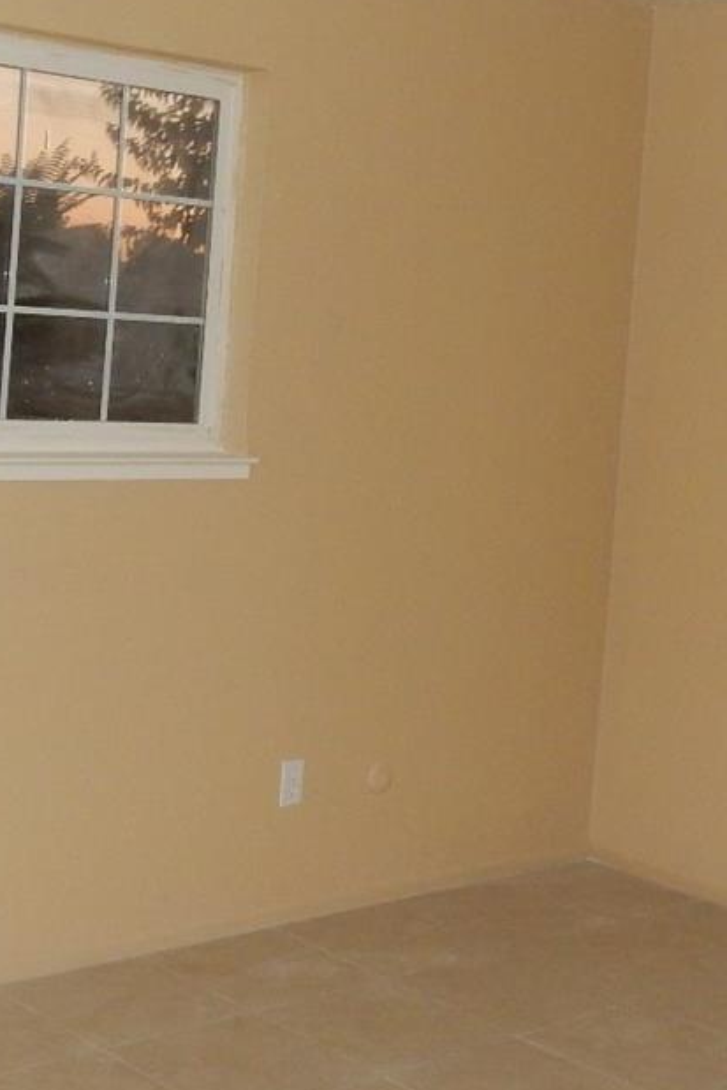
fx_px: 1907
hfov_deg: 21.6
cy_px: 345
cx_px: 315
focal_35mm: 63
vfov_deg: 31.6
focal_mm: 4.5
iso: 360
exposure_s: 1/30
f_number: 3.7
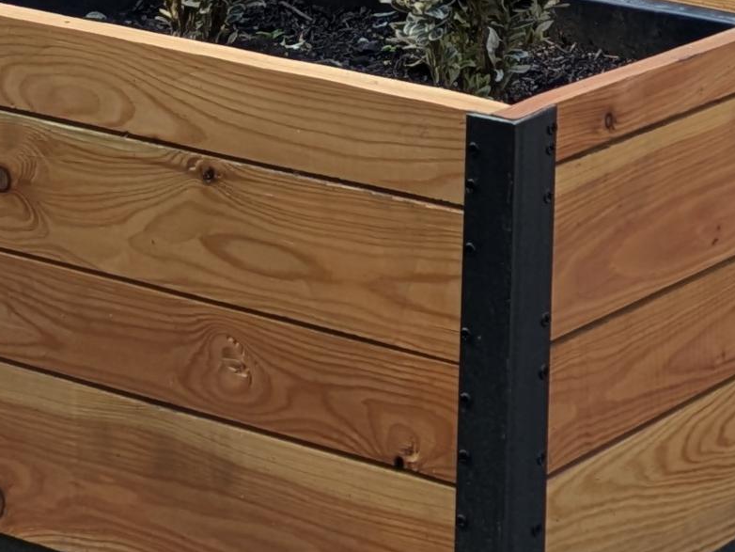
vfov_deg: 10.2
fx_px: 2782
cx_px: 1241
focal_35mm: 131
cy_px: -677
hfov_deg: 13.7
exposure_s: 1/382
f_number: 1.89
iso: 43
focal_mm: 5.43
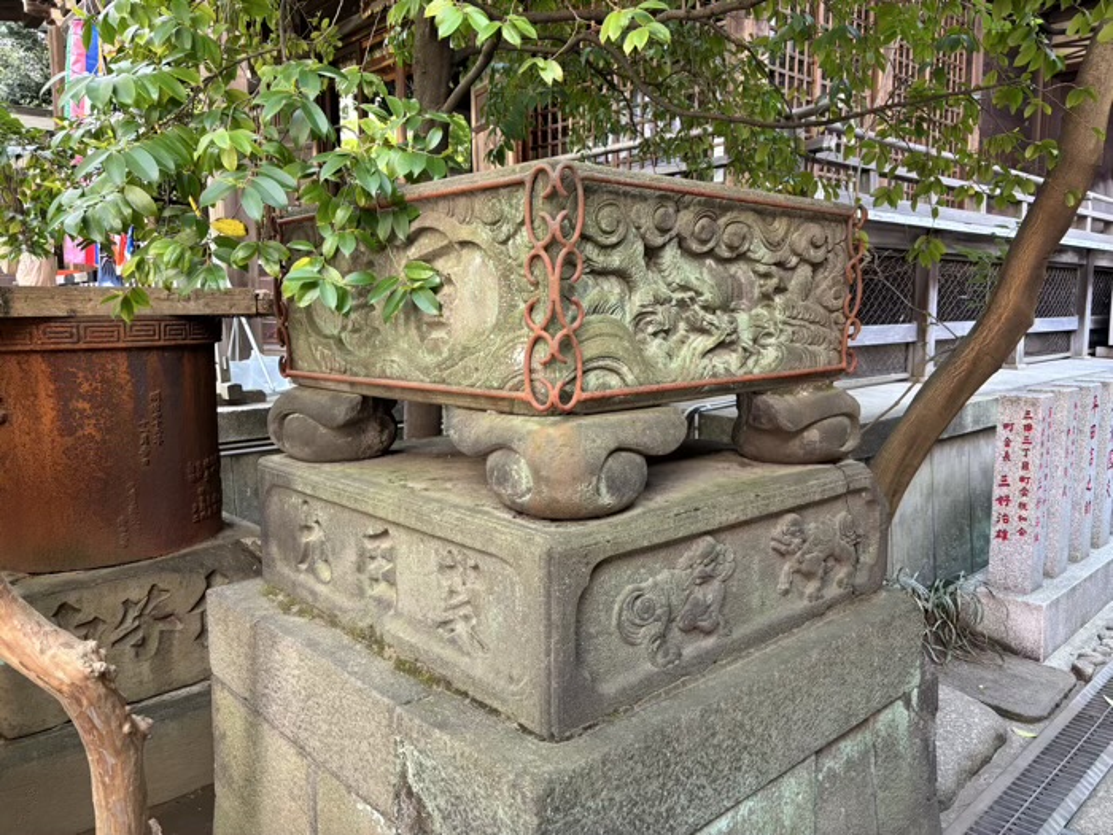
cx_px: 556
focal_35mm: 26
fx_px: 836
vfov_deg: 53.1
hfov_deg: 67.3
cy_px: 418
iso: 125
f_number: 1.6
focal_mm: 5.96
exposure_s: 1/87
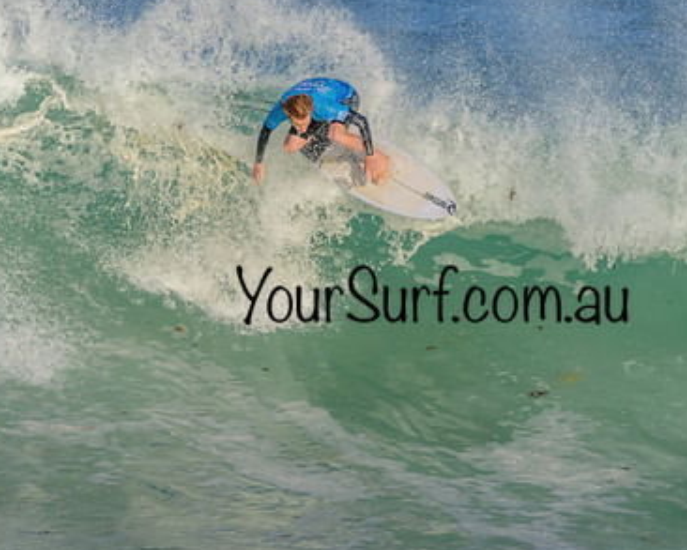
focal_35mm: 1356
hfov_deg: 1.4
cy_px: 265
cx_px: 428
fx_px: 27578
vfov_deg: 1.1
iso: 1100
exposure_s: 1/3200
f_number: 11
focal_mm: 850
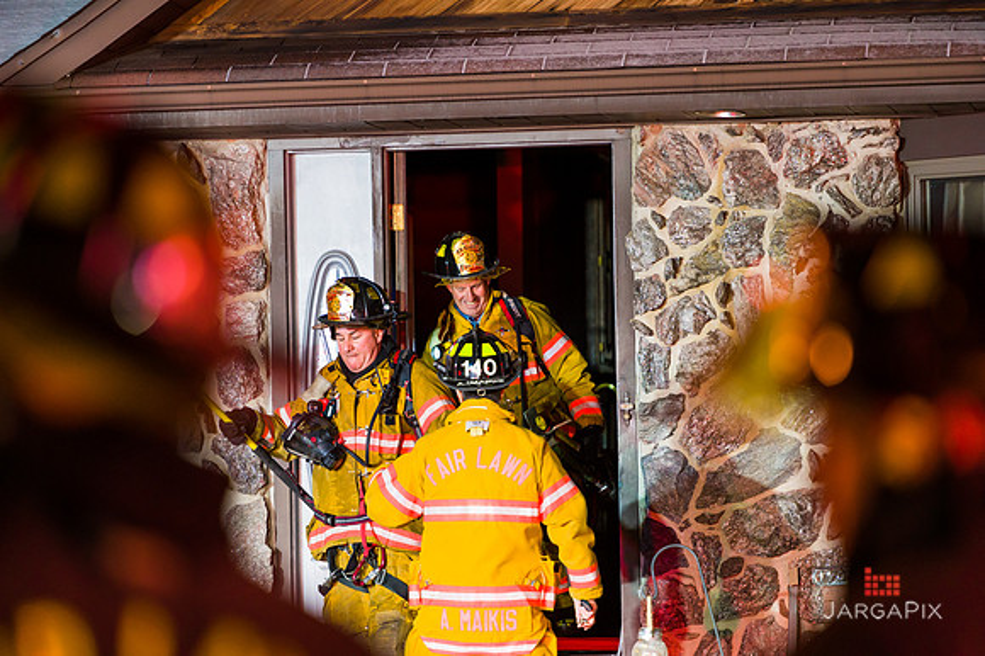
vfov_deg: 6.9
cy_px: 328
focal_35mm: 200
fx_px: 5469
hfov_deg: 10.3
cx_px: 492
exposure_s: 1/125
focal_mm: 200
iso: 3200
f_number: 3.2
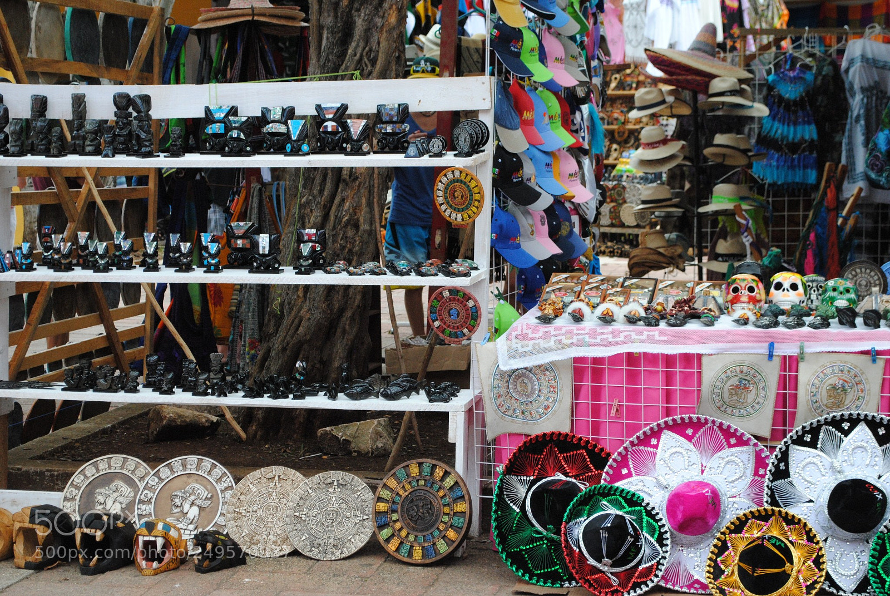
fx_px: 1782
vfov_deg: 19.0
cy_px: 298
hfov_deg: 28.0
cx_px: 445
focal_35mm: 72
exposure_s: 1/400
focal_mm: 48
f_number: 6.3
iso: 800
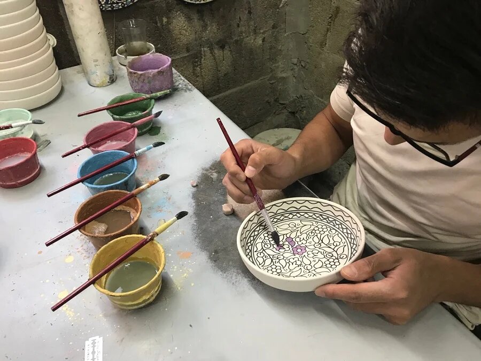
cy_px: 180
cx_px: 240
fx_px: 389
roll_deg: +2.2
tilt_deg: -40.7
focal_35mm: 28
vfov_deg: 49.7
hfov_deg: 63.4
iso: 40
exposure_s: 1/20
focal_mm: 3.99
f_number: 1.8
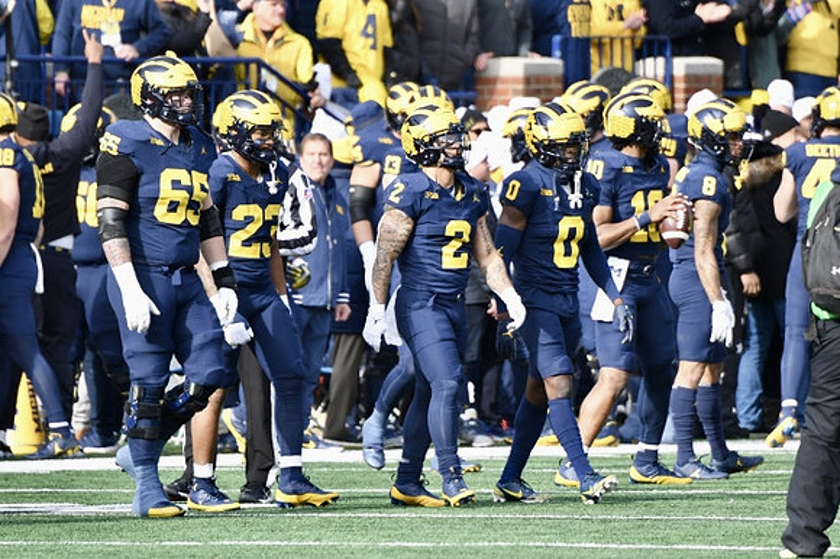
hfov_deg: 3.4
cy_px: 280
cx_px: 420
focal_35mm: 600
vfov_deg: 2.3
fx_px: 13991
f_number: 5.6
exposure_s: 1/1250
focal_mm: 400
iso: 800
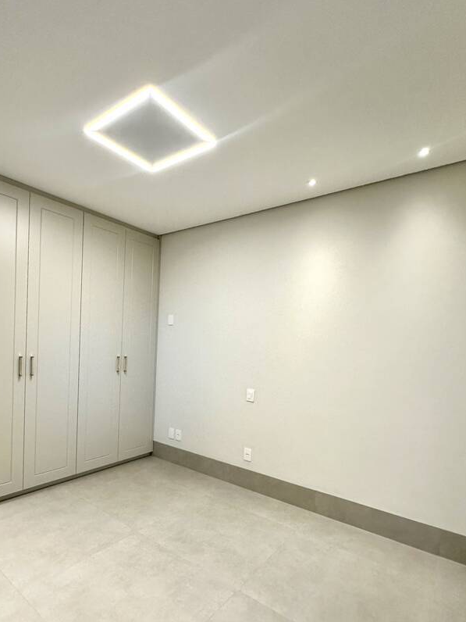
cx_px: 182
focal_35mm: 19
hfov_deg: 67.9
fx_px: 341
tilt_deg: -0.6
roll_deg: -3.0
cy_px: 357
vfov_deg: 84.1
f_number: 2.2
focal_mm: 2.22
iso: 200
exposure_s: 1/120
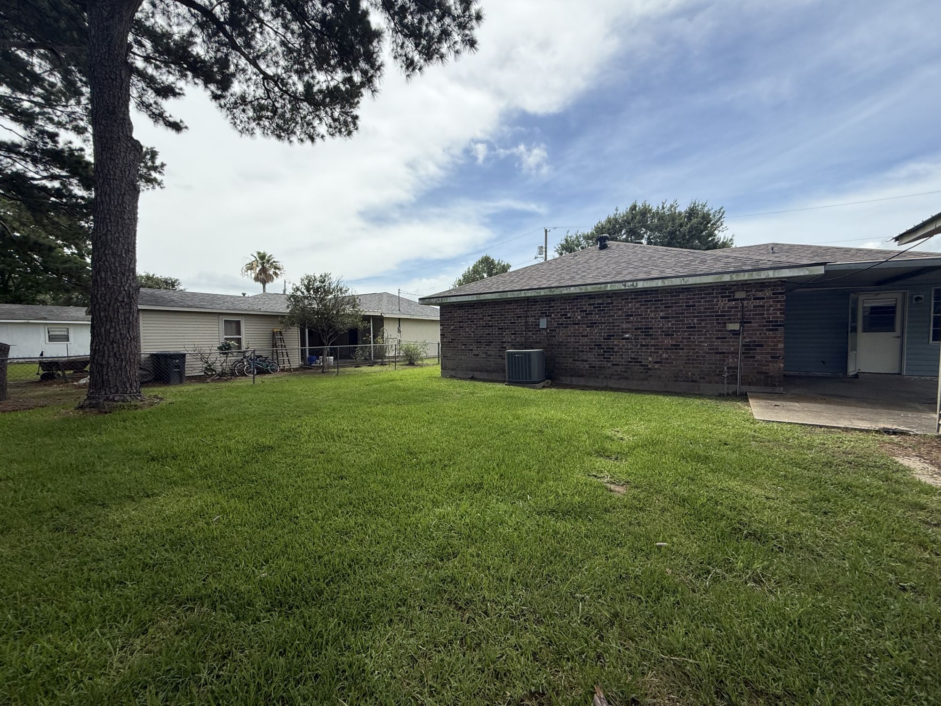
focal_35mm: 14
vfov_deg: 85.7
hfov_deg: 102.1
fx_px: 381
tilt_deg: -0.6
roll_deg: +1.2
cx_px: 470
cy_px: 353
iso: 50
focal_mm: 2.22
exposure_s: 1/1848
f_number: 2.2
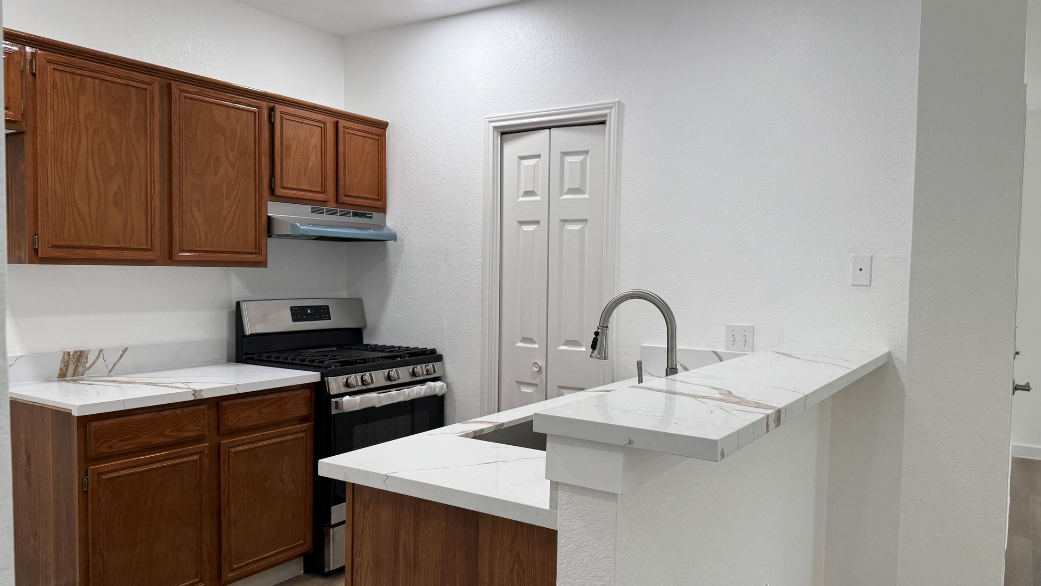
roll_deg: -1.5
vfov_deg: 42.9
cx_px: 535
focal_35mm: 27
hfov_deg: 69.8
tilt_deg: -2.6
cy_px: 306
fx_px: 745
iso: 50
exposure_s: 1/120
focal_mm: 6.76
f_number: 1.78
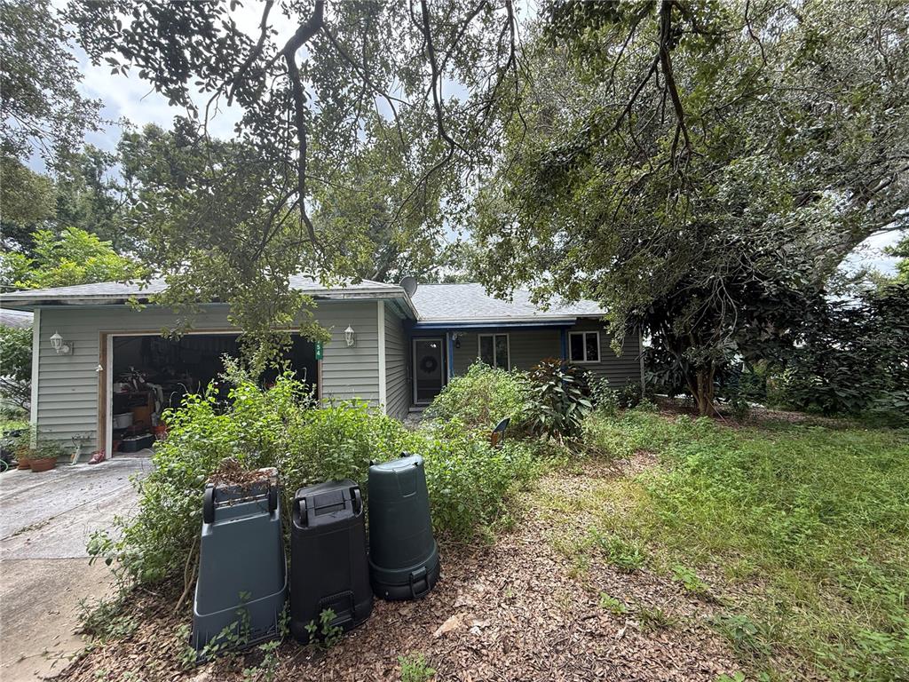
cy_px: 341
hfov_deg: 102.1
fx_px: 368
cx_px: 454
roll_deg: +1.2
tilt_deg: +1.8
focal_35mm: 14
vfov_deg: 85.7
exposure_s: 1/304
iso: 64
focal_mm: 2.22
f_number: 2.2
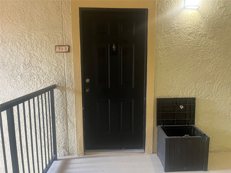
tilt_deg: -6.0
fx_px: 174
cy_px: 86
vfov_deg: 53.1
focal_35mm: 26
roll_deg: +1.4
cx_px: 116
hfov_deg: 67.3
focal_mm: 5.1
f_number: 1.6
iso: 400
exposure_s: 1/60
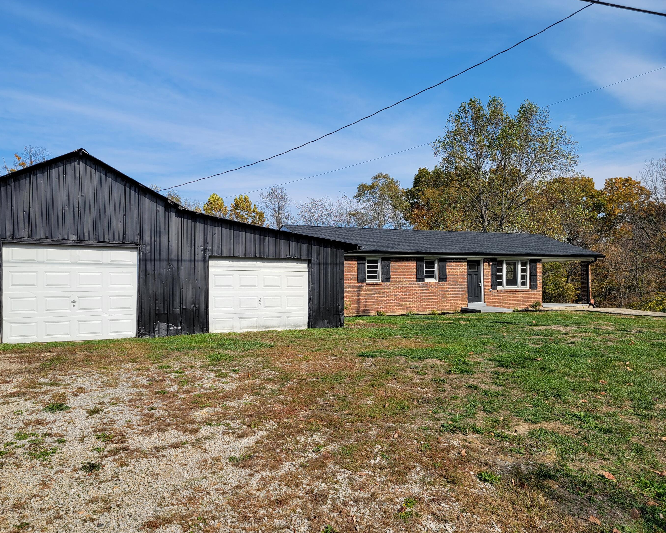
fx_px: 512
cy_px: 276
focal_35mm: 26
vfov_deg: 54.9
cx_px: 298
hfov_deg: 65.9
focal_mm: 6.7
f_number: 1.8
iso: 16
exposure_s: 1/900
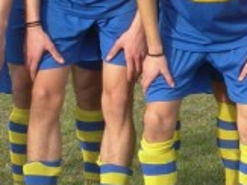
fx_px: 2075
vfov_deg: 5.1
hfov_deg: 6.8
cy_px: -14
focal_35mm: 291
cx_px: 289
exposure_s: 1/113
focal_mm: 14.9
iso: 50
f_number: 6.3
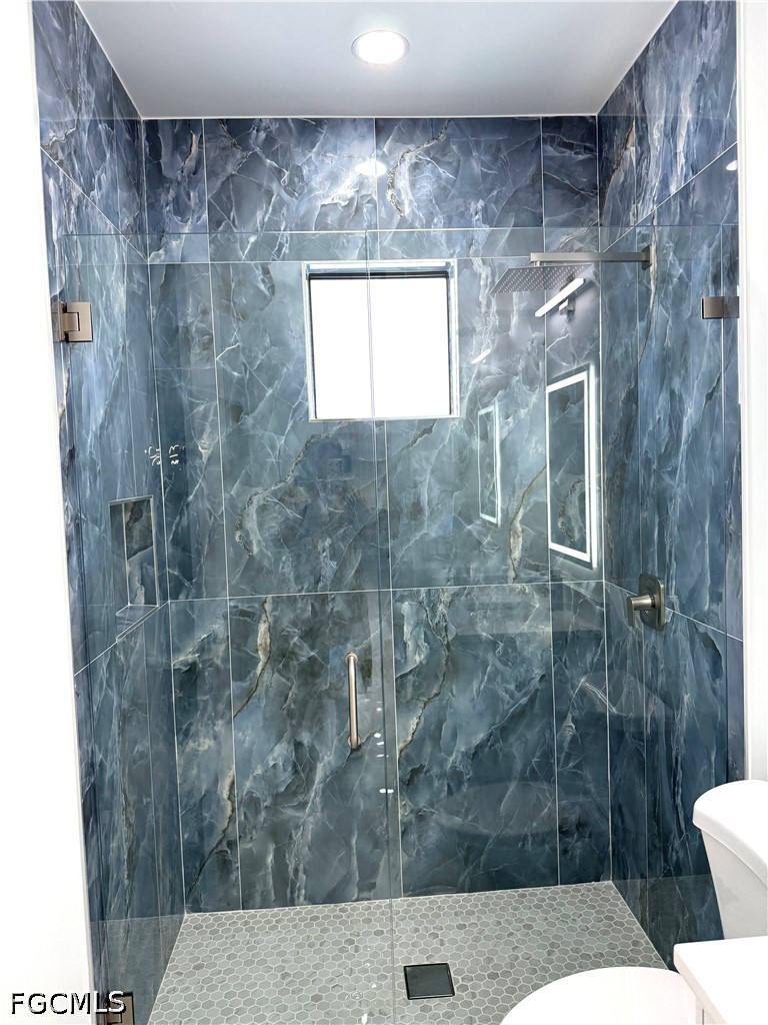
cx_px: 384
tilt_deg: -2.7
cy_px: 512
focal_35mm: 24
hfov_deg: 56.8
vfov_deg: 71.6
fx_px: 710
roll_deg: +2.1
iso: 200
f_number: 1.78
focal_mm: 6.76
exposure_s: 1/193
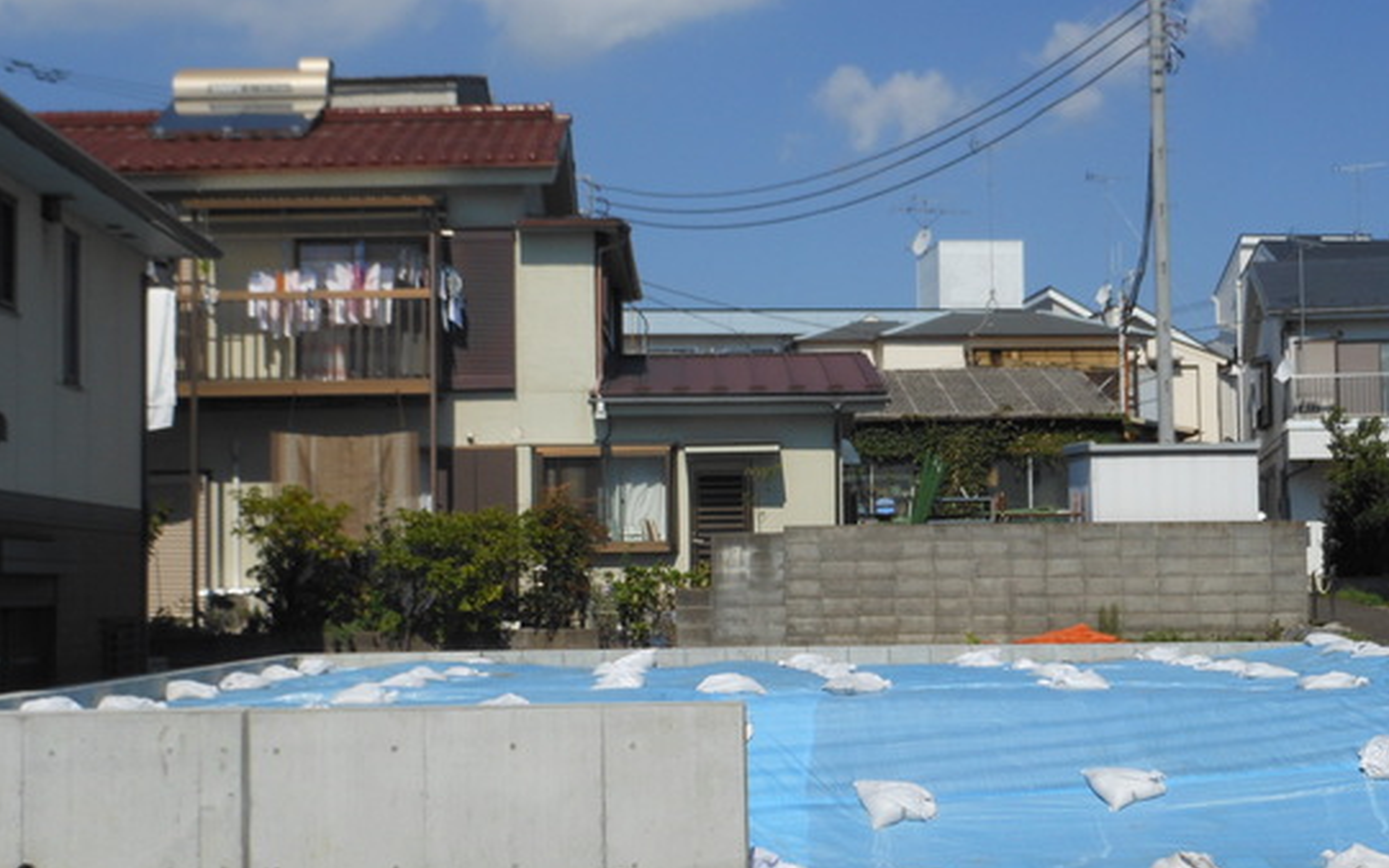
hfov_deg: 38.9
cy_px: 485
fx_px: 1968
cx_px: 703
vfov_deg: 24.8
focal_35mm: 52
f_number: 4.3
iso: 80
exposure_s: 1/1000
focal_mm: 6.9
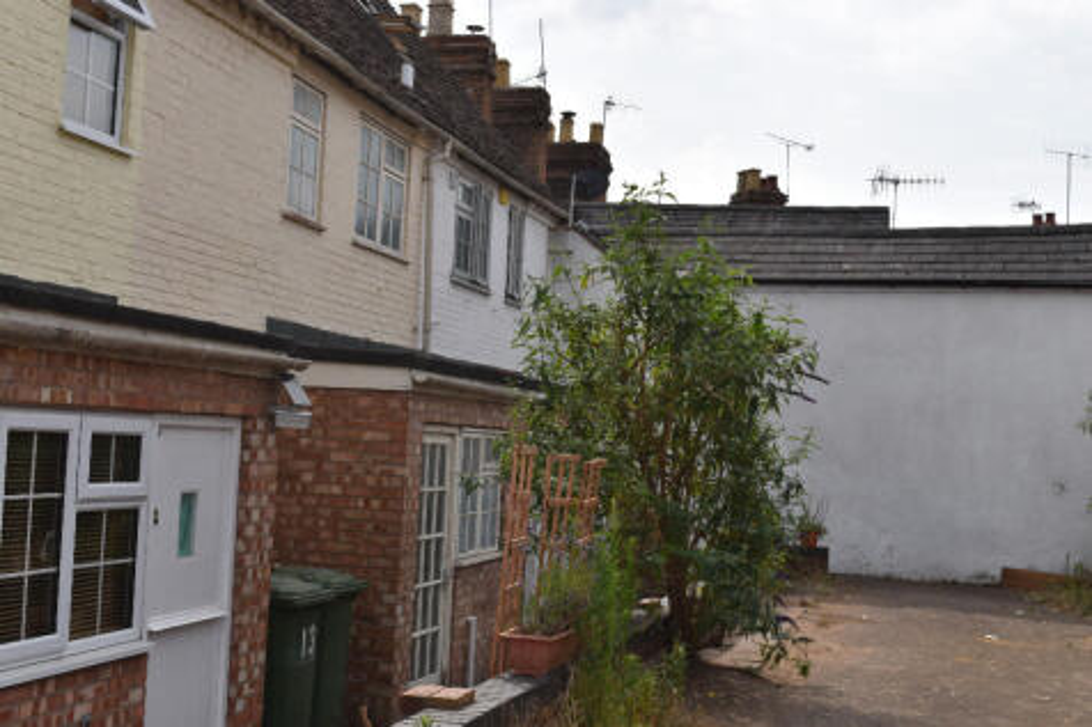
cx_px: 546
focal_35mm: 46
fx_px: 1410
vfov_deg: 28.9
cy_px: 364
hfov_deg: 42.3
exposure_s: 1/200
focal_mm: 31
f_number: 11
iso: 100
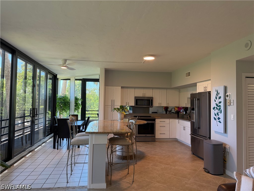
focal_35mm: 24
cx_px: 127
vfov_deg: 56.8
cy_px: 96
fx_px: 176
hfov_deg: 71.6
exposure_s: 1/169
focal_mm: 6.76
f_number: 1.78
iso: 200
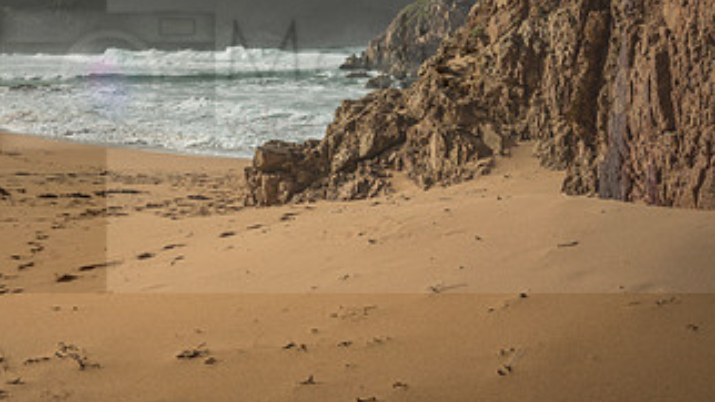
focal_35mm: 66
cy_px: 77
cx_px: 109
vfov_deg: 18.1
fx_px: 1251
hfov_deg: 30.8
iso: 50
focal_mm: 35
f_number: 4
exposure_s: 1/320
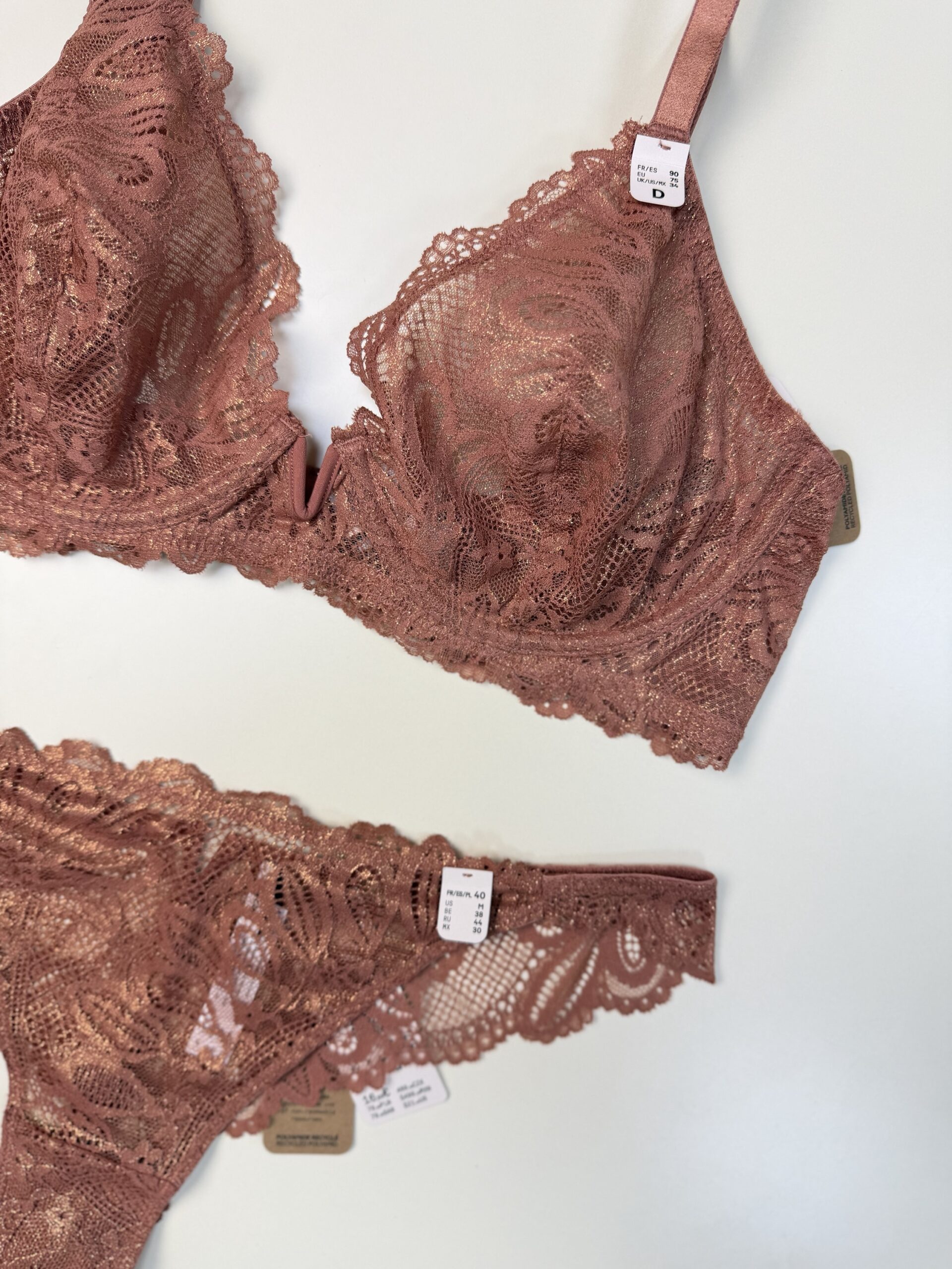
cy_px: 634
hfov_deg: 56.8
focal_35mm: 24
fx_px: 880
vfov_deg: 71.6
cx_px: 476
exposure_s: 1/190
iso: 64
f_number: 1.78
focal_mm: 6.76
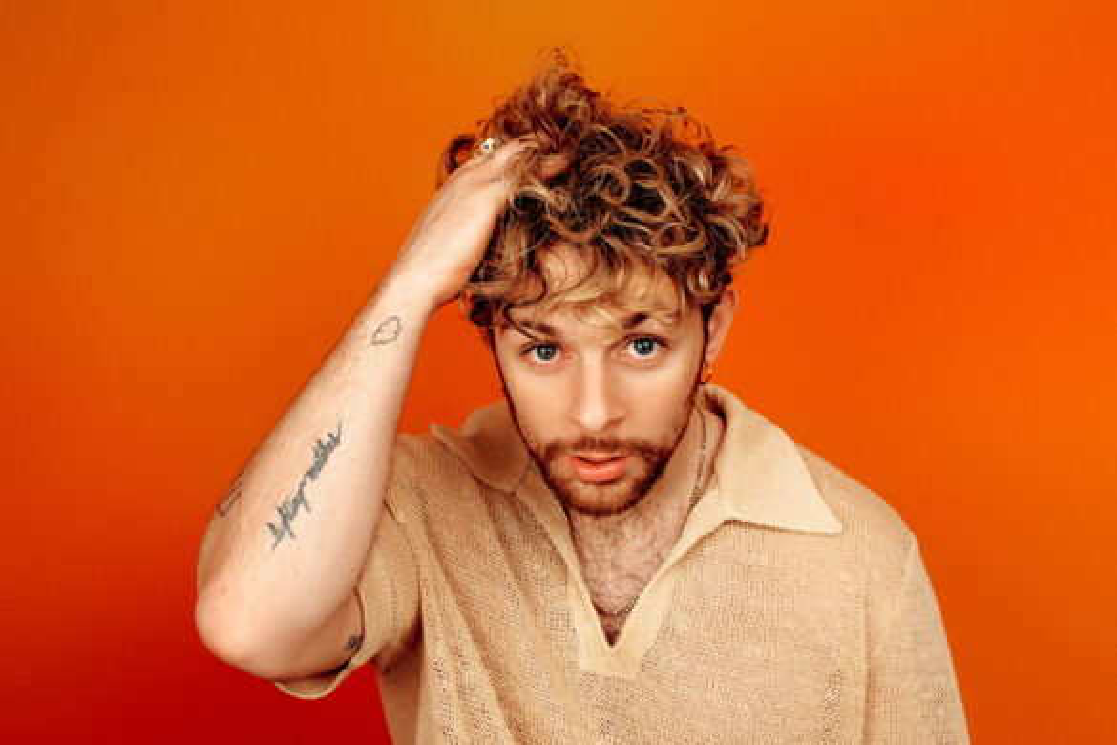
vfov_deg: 26.0
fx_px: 1613
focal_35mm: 52
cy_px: 372
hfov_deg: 38.2
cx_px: 558
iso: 200
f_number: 14
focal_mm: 35
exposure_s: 1/125
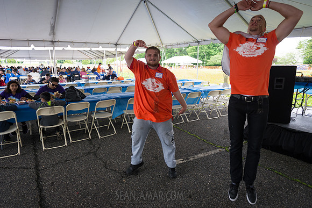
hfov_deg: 73.7
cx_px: 156
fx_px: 208
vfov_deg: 53.2
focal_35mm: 24
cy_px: 104
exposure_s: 1/250
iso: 200
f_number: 4
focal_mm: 24
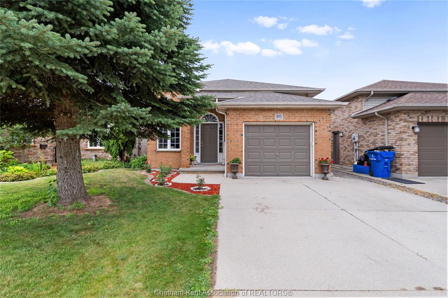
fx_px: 224
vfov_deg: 67.3
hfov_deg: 90.0
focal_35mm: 18
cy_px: 149
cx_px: 224
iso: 100
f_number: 8
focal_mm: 12
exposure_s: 1/100
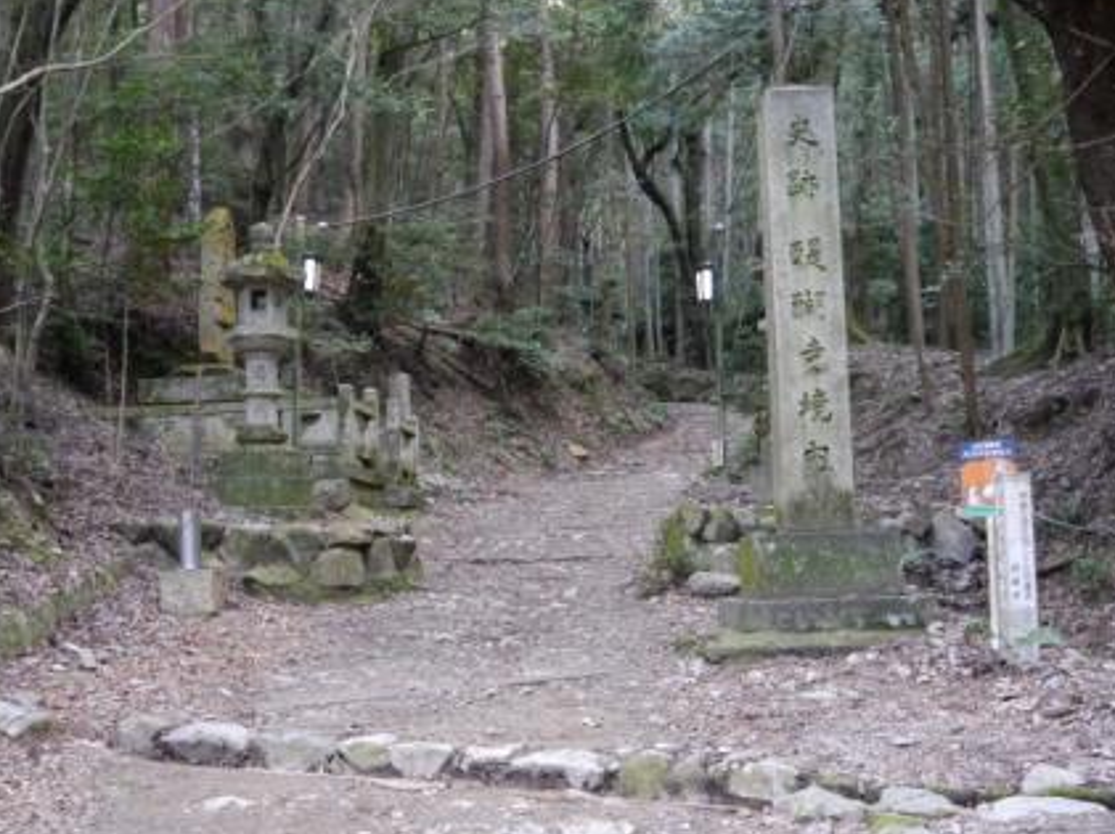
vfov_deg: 29.6
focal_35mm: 49
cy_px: 413
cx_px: 540
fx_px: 1577
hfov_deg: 38.9
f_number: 4.4
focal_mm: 23
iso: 800
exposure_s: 1/60
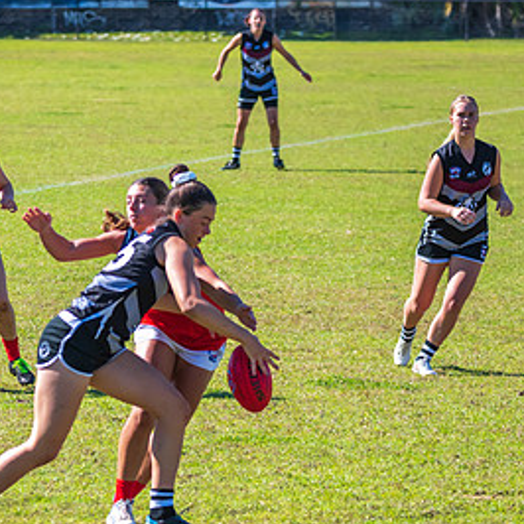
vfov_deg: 5.9
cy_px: 384
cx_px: 5
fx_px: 5069
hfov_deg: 5.9
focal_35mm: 296
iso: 800
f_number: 6.3
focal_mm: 150
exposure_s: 1/2000
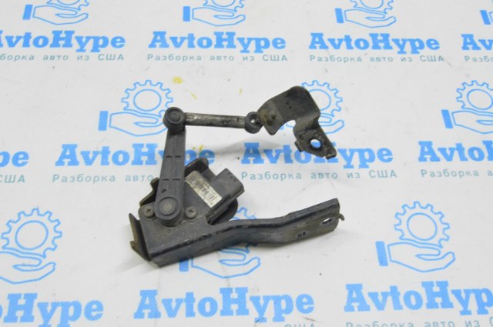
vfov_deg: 34.1
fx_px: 533
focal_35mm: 39
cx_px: 246
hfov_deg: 49.6
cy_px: 164
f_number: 20
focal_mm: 26
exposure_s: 1/20
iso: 6400
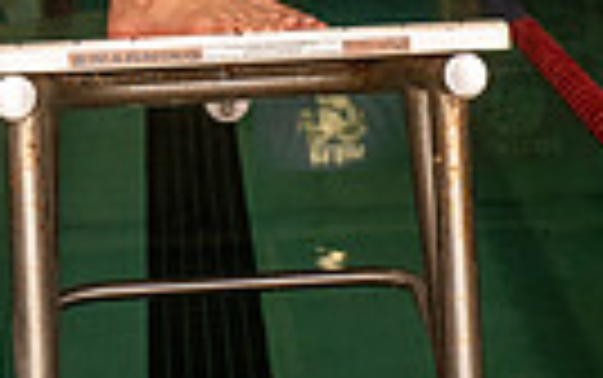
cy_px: -522
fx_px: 2582
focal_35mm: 157
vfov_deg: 7.8
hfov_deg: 13.3
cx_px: 180
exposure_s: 1/400
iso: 1000
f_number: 6.3
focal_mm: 46
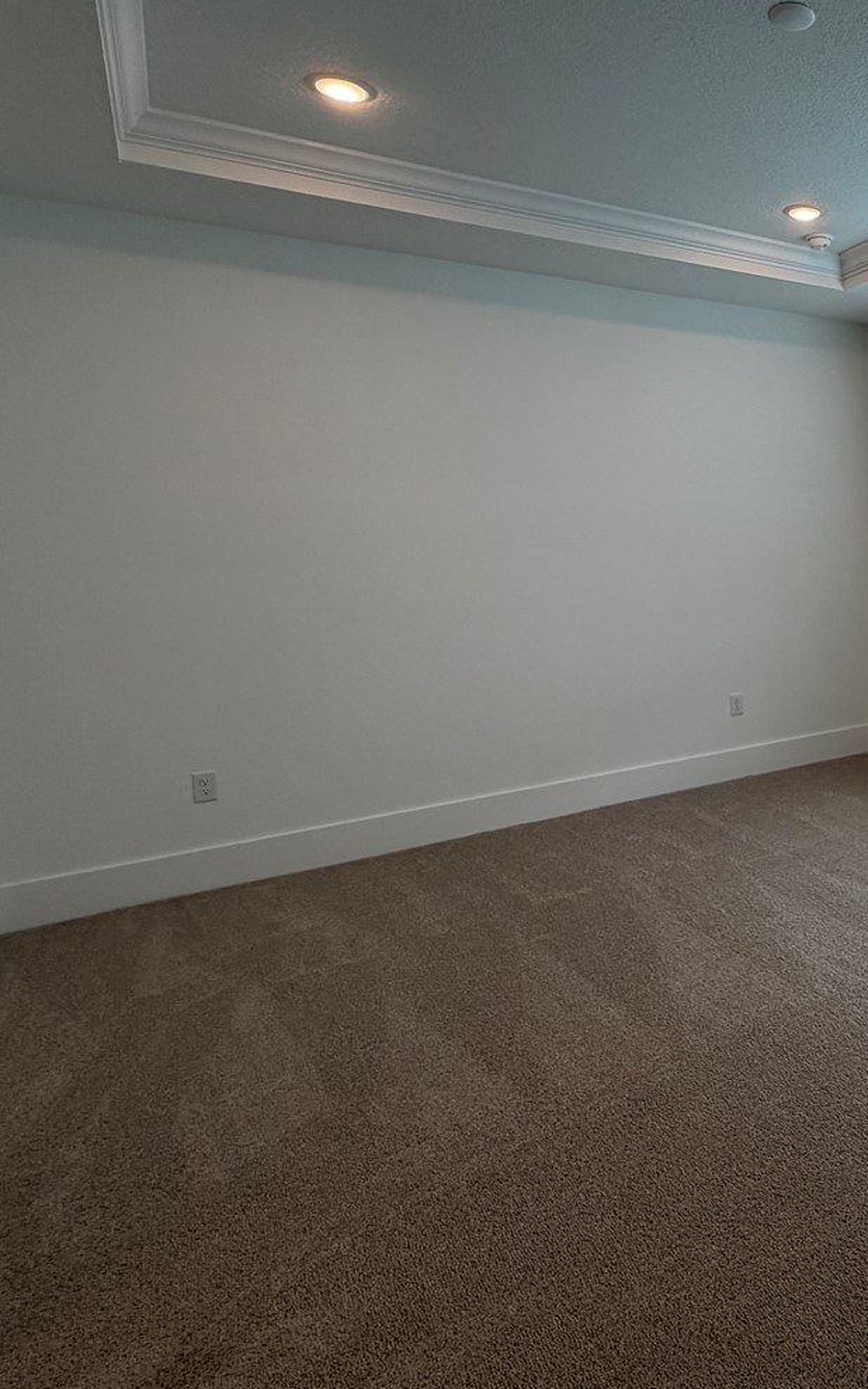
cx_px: 865
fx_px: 909
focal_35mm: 24
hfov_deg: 43.8
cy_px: 604
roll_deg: +2.2
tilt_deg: -4.6
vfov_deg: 74.4
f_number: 2.2
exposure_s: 1/120
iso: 64
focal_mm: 2.22
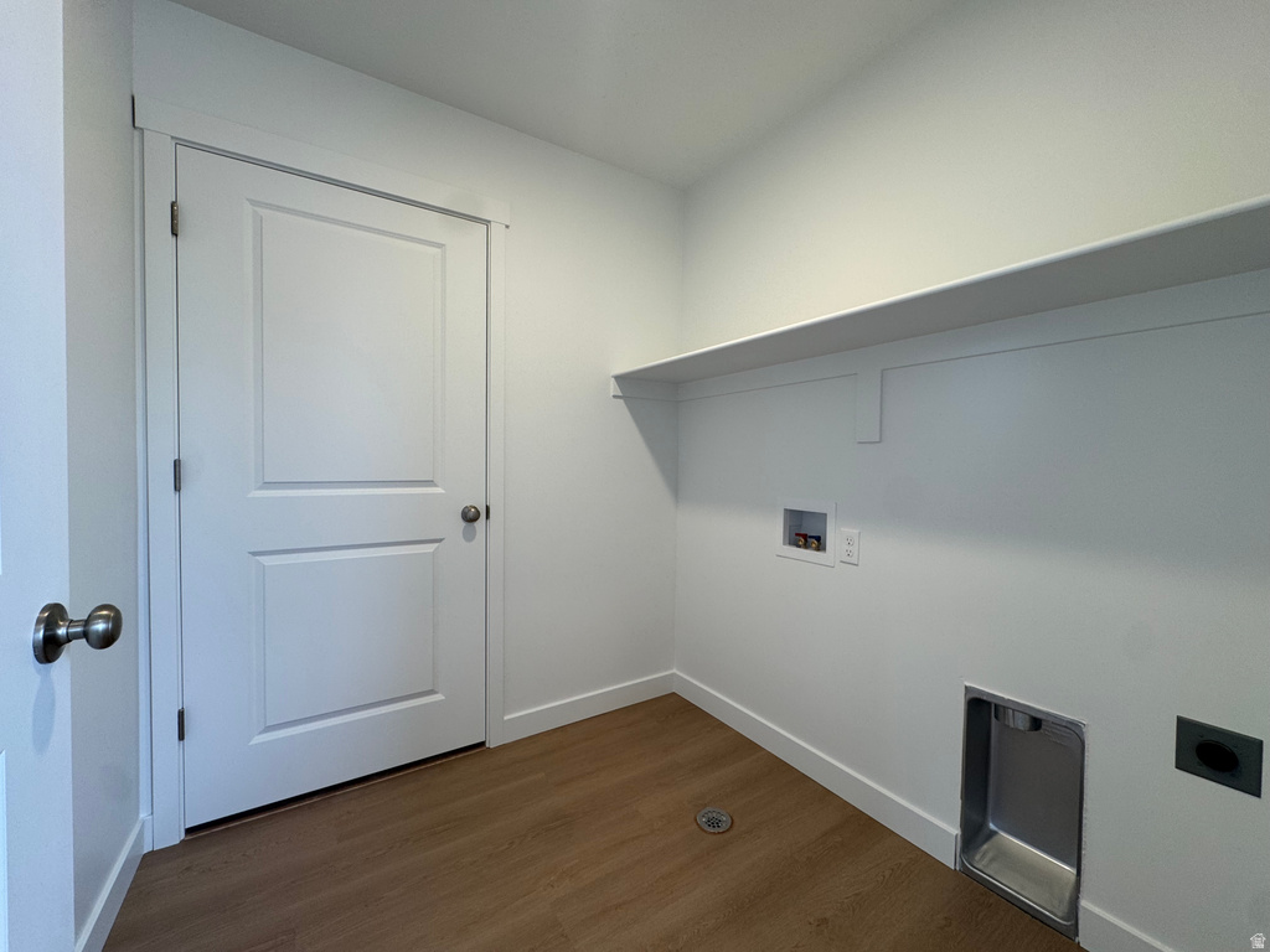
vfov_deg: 85.7
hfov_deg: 102.1
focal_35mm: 14
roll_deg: -1.5
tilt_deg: -1.7
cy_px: 476
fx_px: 514
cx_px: 635
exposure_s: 1/120
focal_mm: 2.22
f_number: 2.2
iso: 64
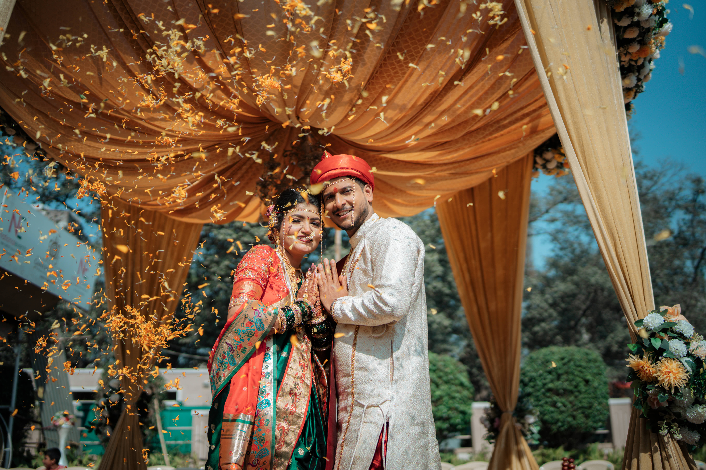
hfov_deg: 54.4
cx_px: 353
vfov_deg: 37.9
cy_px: 235
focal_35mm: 35
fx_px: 686
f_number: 2
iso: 50
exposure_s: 1/8000
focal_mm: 35
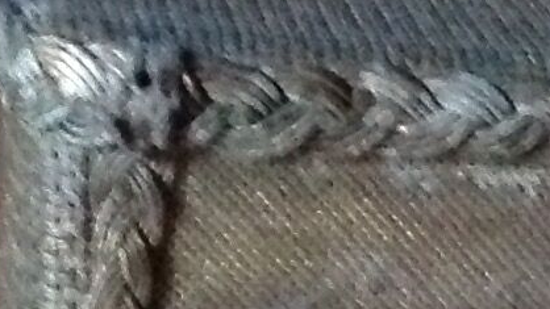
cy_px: 995
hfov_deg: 9.1
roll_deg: -5.6
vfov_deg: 4.9
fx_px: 3441
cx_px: 491
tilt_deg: -25.7
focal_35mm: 236
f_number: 2.4
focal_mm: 4.28
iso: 800
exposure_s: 1/15
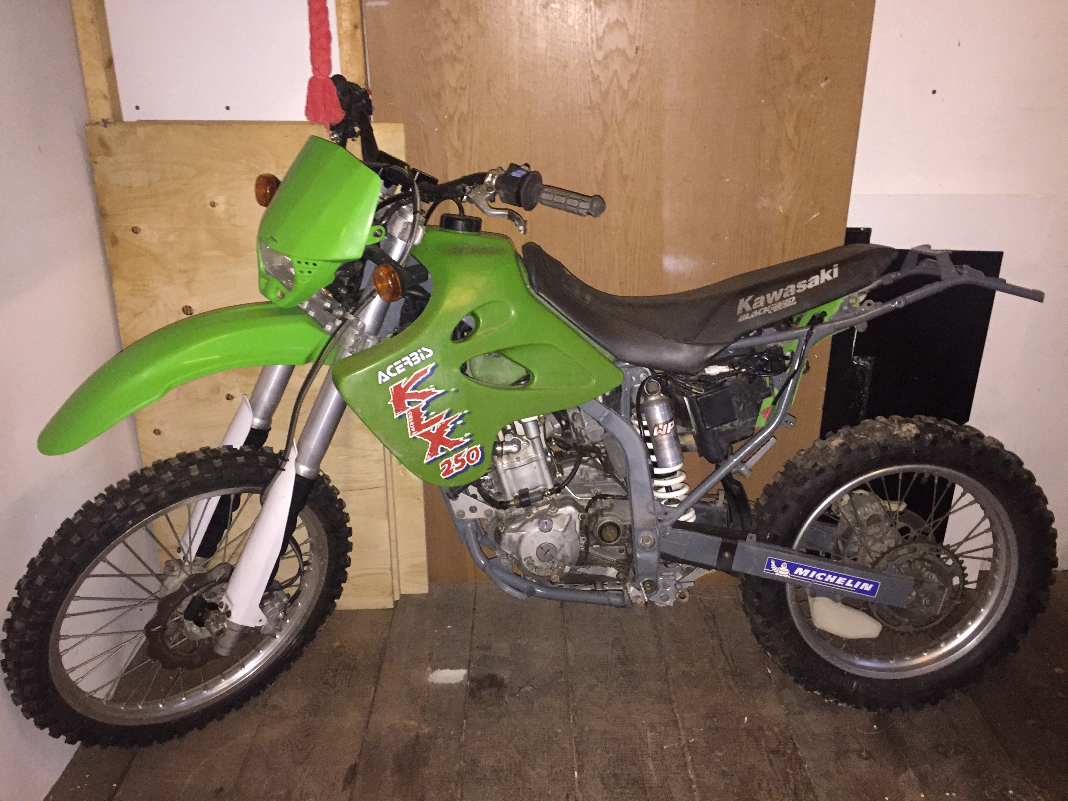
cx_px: 534
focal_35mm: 29
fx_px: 895
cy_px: 400
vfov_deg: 48.2
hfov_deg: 61.7
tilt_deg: -21.4
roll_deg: +1.2
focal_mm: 4.15
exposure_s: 1/17
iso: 400
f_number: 2.2
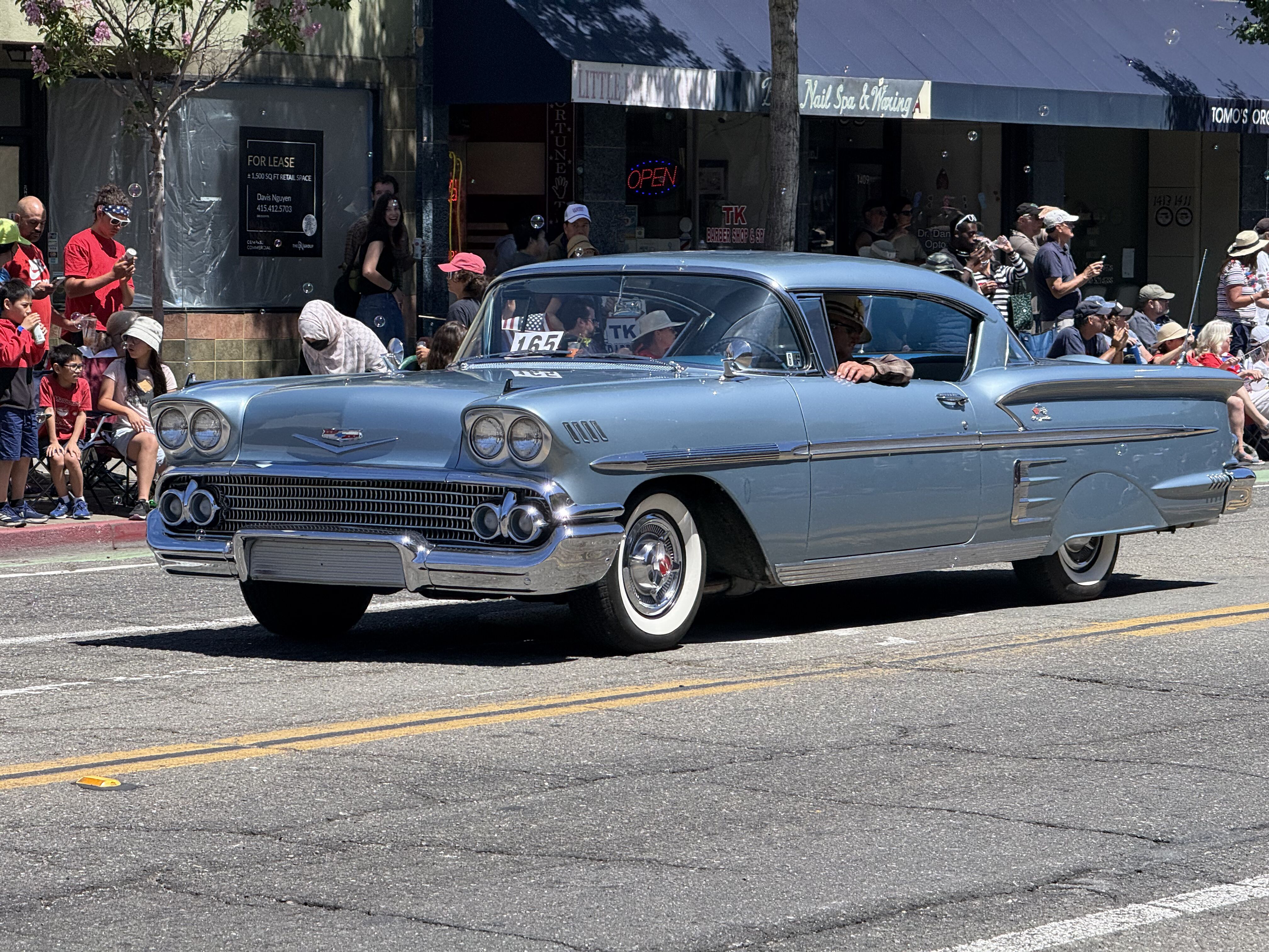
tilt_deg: -2.7
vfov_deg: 12.3
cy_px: 476
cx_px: 634
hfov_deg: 16.4
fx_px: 4399
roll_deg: -0.2
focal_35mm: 120
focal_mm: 15.66
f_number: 2.8
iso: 50
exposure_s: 1/1080
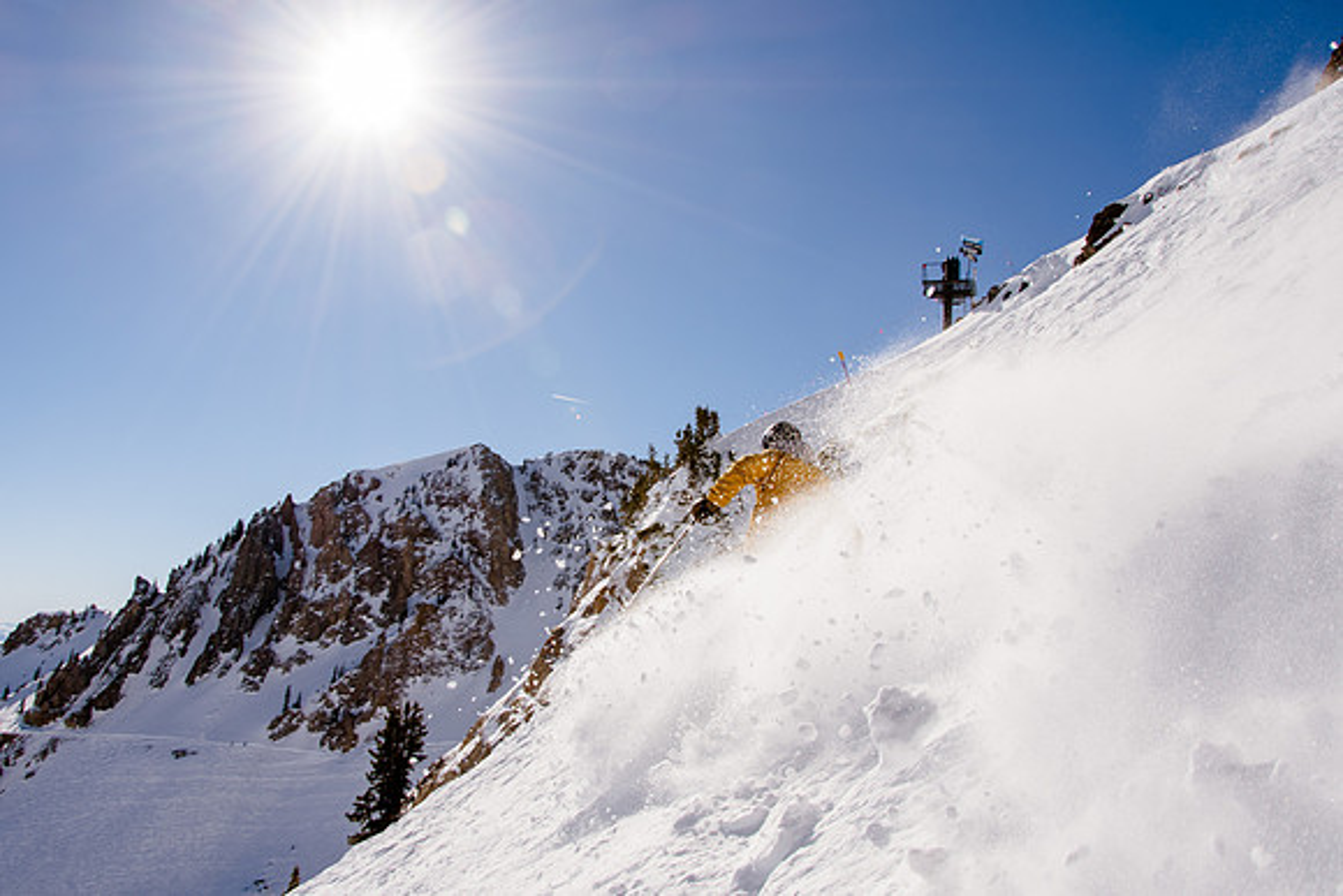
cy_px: 452
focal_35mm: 30
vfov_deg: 43.4
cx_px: 627
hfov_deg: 61.6
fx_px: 1125
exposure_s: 1/500
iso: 160
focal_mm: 18
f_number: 10
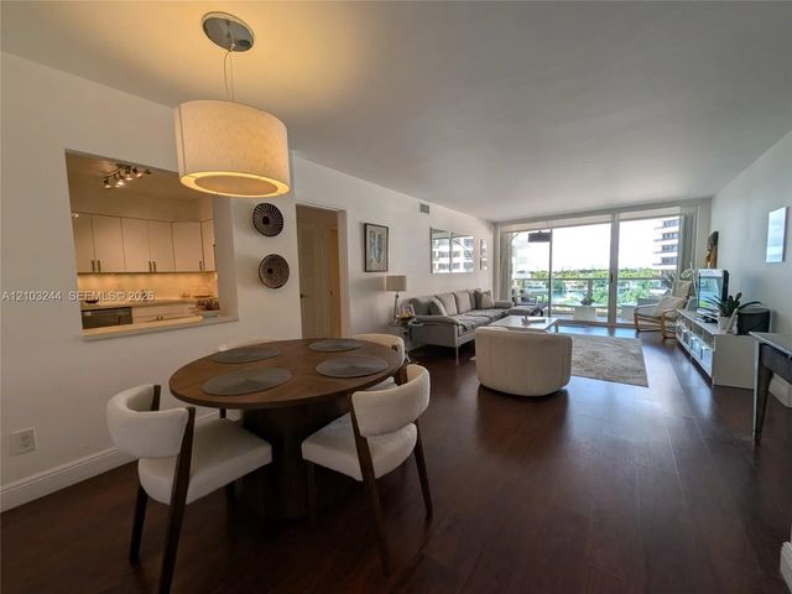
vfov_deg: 89.9
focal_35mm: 13
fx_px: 297
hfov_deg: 106.2
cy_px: 297
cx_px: 396
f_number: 2.2
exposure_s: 1/292
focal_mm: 1.95
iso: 49
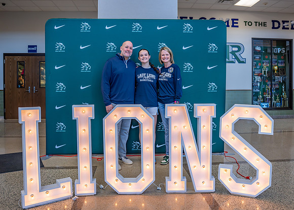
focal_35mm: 30
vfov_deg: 45.7
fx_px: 248
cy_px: 88
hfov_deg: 61.3
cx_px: 149
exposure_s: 1/320
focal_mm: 24
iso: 1000
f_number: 2.8
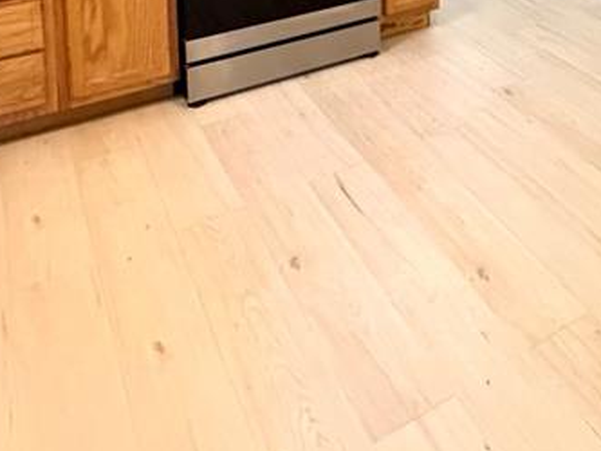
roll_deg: -0.1
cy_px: -202
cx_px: 464
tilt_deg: -7.5
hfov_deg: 42.3
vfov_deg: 26.0
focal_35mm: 43
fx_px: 747
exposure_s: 1/60
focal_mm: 2.22
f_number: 2.2
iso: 1000
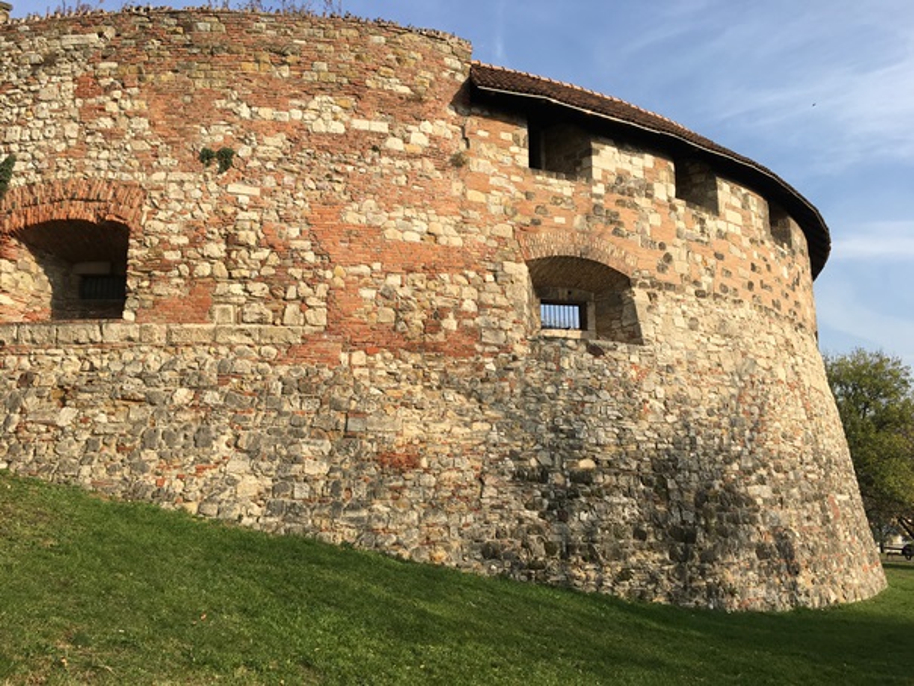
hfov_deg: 61.6
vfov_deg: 48.2
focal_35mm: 29
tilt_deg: +11.1
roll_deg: -0.3
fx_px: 766
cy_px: 343
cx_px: 457
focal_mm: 4.15
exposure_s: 1/1183
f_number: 2.2
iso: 25
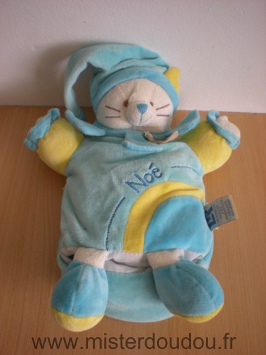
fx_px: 389
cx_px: 133
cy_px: 178
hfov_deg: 37.7
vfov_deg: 49.0
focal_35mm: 38
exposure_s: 1/52
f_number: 3.1
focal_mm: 6.3
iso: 64
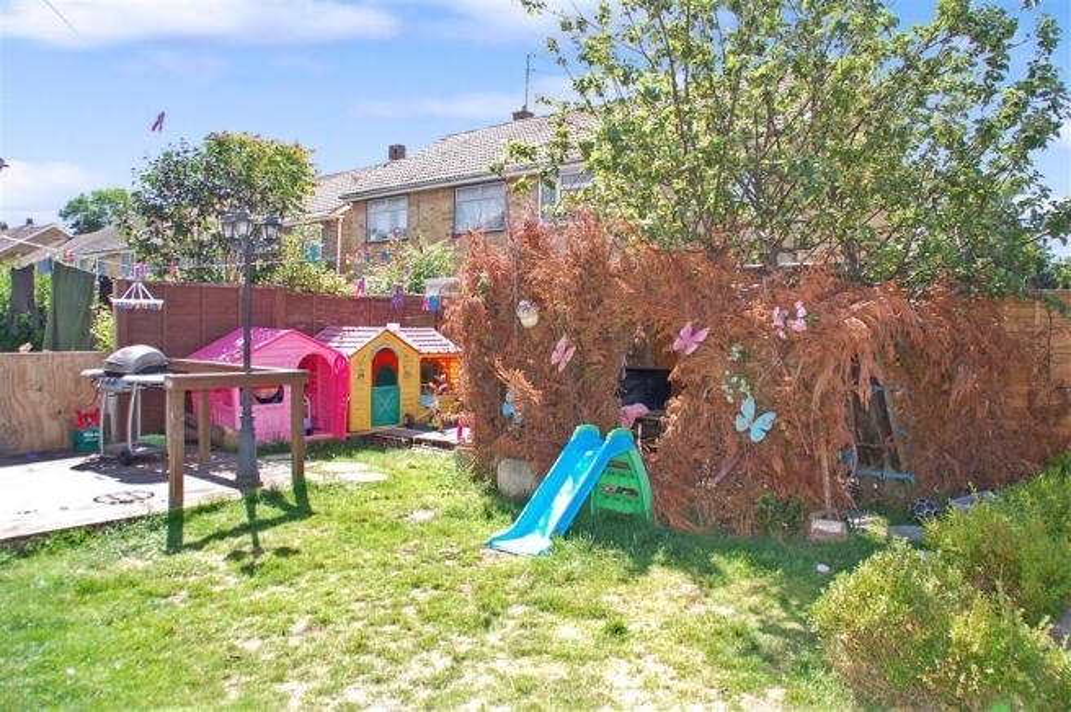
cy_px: 356
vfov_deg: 47.8
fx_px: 802
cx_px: 536
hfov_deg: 67.4
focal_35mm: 27
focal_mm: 18
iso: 320
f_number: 5.6
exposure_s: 1/500
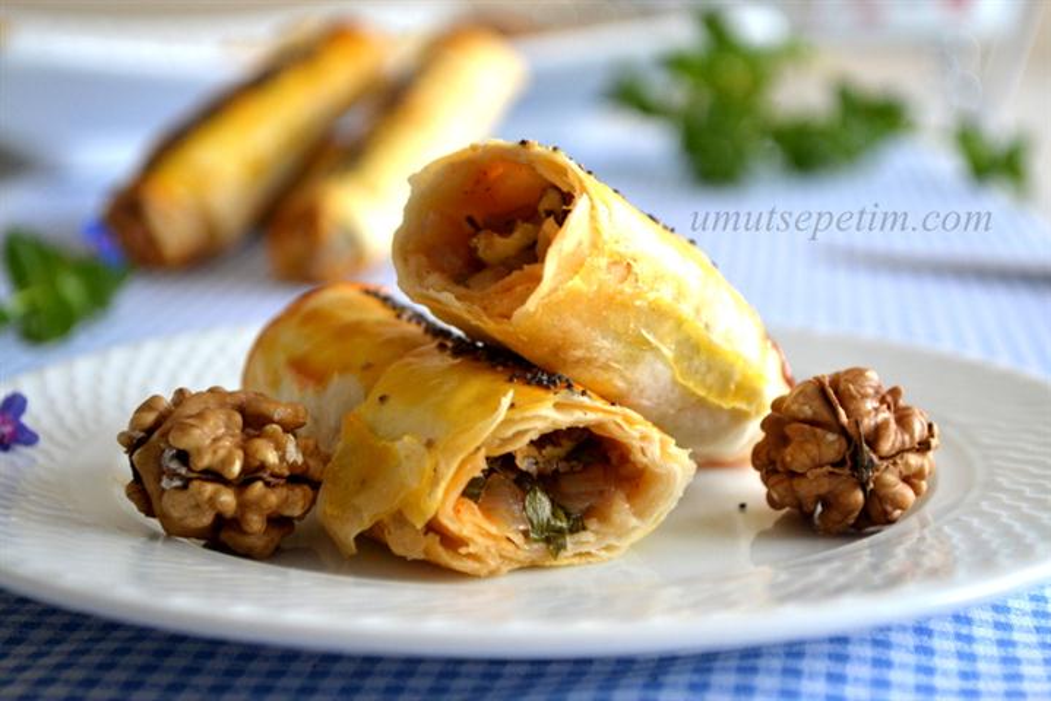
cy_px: 350
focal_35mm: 72
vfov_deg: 18.9
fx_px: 2103
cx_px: 526
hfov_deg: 28.1
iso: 400
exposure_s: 1/125
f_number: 5.6
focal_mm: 48
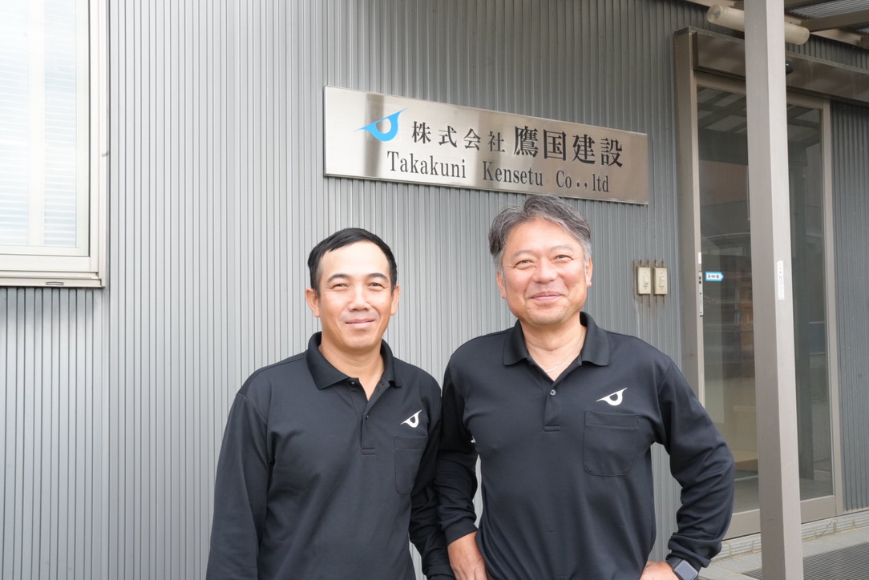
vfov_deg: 37.9
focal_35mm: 35
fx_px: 845
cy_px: 290
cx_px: 434
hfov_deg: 54.4
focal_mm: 35
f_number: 16
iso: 1600
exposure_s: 1/125
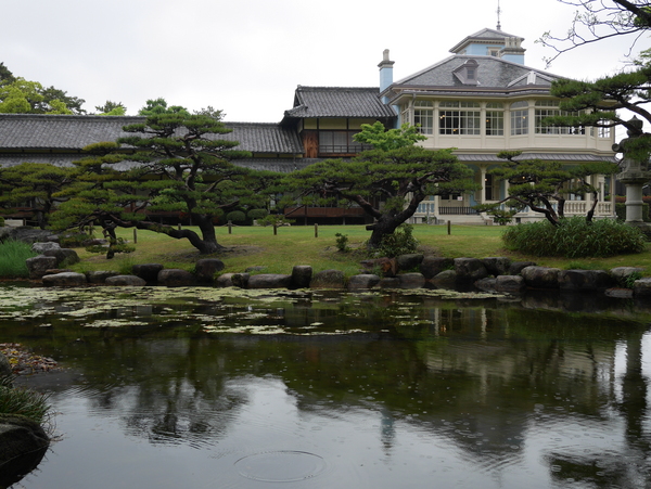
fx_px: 753
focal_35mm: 40
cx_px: 326
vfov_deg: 36.0
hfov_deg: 46.8
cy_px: 244
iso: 200
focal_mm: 20
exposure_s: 1/160
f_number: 5.6
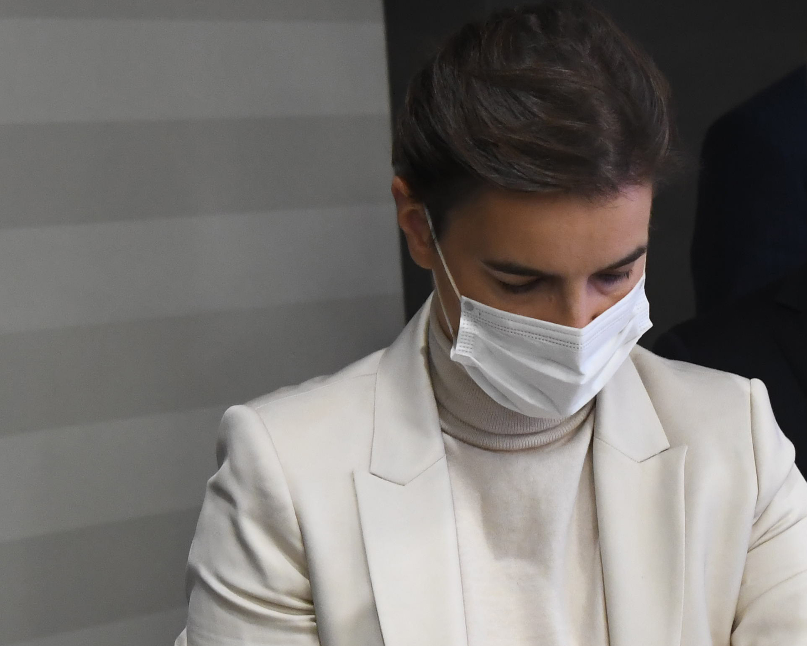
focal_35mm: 121
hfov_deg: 15.8
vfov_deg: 12.5
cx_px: 606
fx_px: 2890
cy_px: 722
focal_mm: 34
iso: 1600
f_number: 4
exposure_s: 1/160
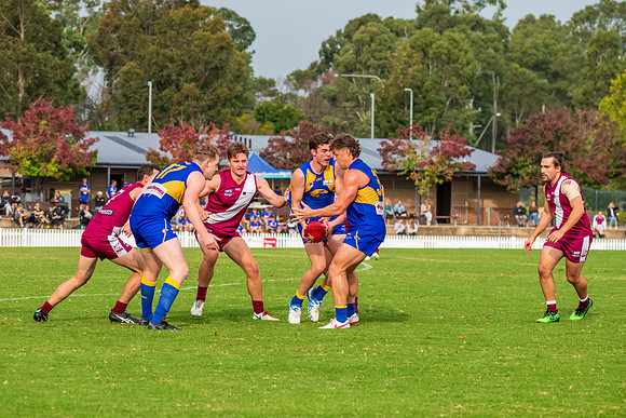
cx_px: 283
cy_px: 177
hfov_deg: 11.9
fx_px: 3005
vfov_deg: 8.0
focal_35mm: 173
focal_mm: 150
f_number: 9
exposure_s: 1/1250
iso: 1000
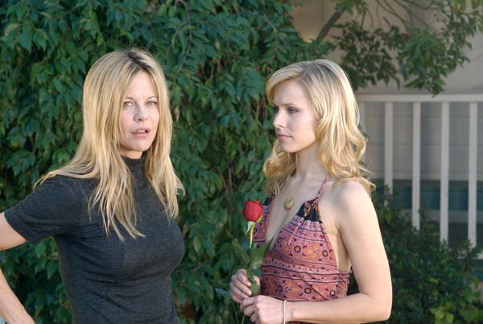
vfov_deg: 10.8
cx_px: 242
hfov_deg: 16.0
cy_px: 162
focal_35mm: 128
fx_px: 1713
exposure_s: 1/125
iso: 500
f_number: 6.3
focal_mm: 85
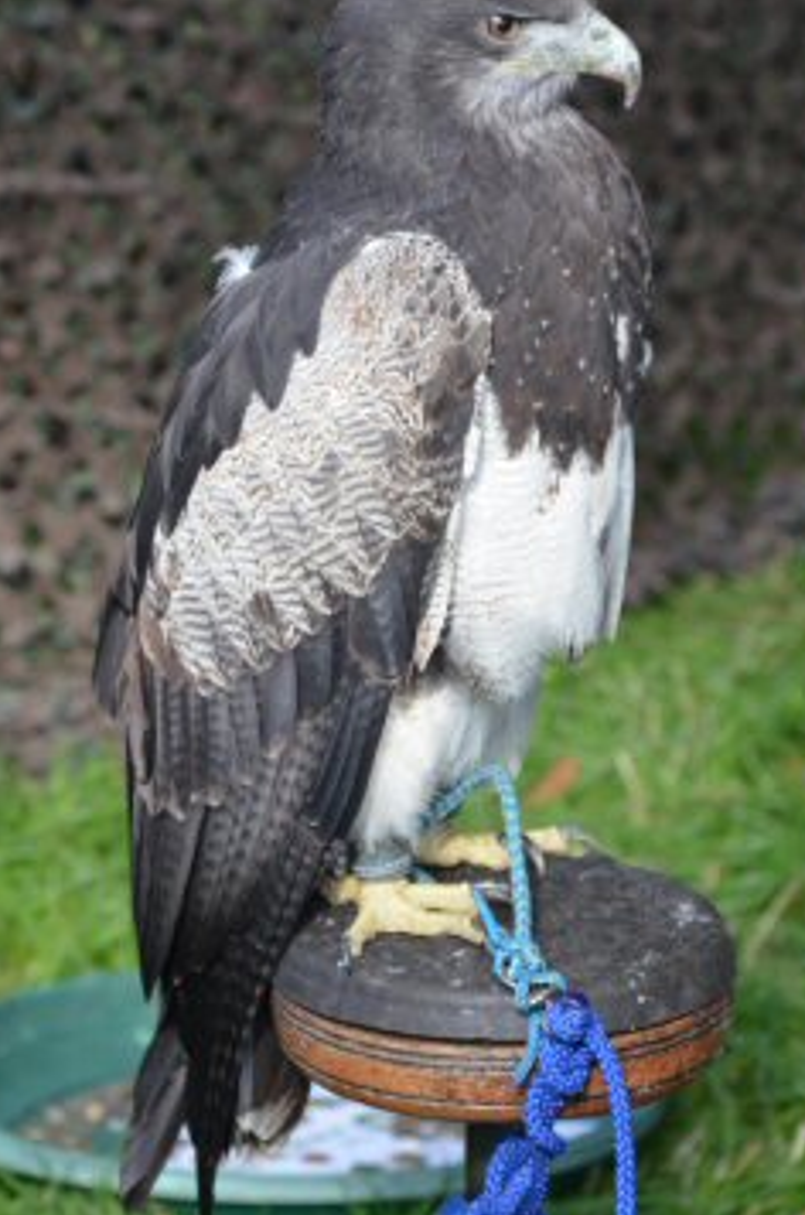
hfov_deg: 5.9
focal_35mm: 233
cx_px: 331
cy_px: 493
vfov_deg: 8.8
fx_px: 7845
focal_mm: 122
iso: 1600
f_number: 8
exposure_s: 1/500
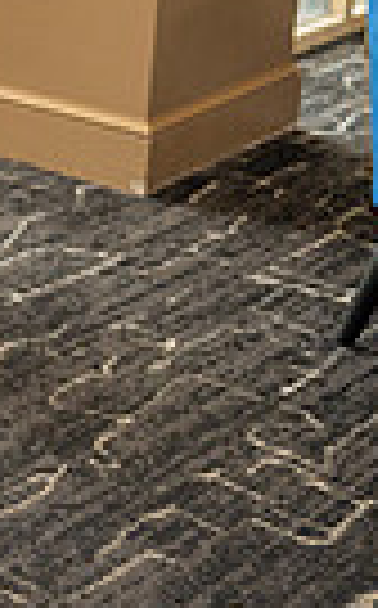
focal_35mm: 105
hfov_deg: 10.1
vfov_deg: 19.1
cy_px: -56
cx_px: -662
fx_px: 1736
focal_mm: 24
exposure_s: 1/160
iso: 500
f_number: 3.2
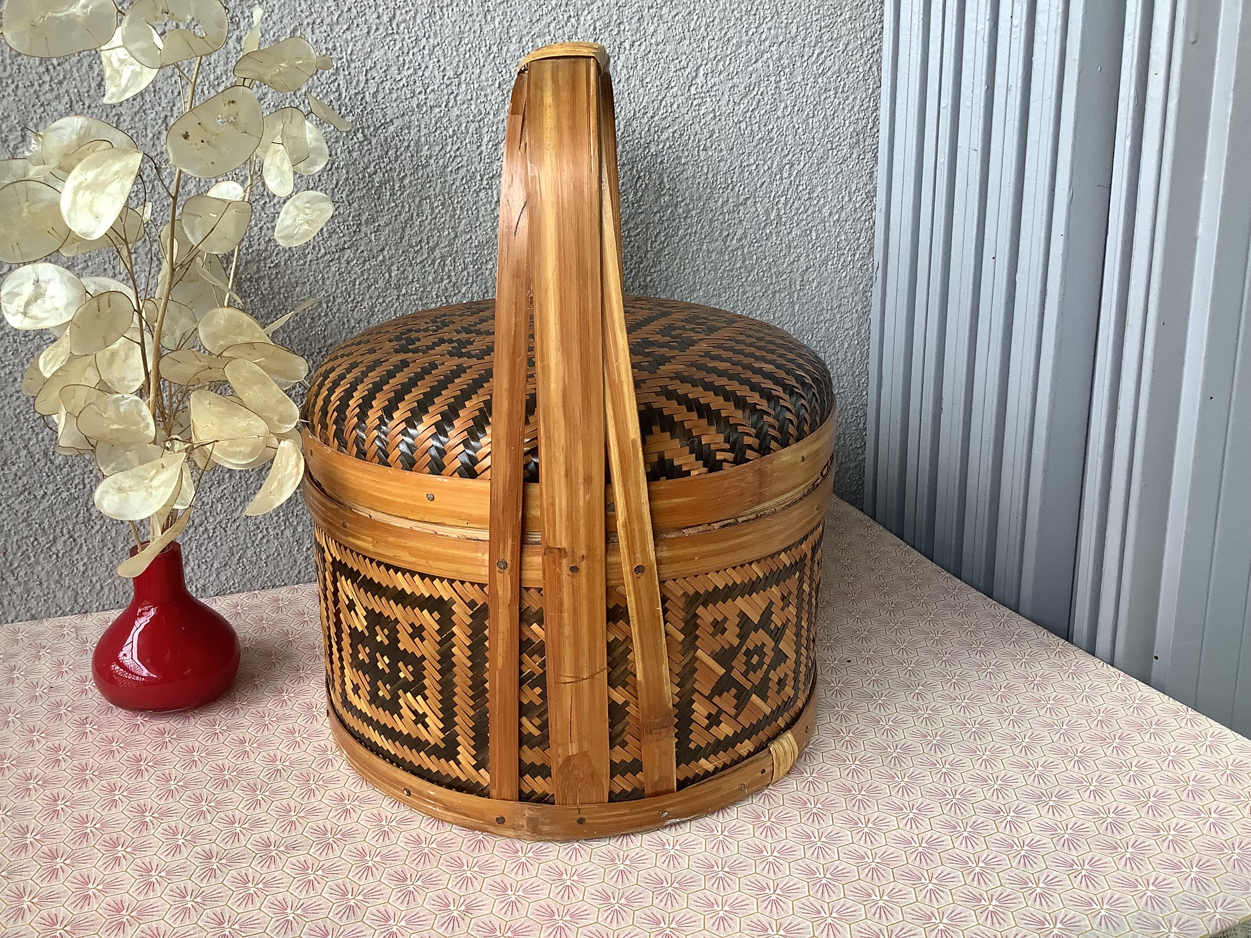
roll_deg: +1.2
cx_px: 626
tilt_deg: -18.6
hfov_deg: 58.4
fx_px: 1120
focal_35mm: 31
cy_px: 469
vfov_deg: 45.4
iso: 80
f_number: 2.4
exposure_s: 1/120
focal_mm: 3.3
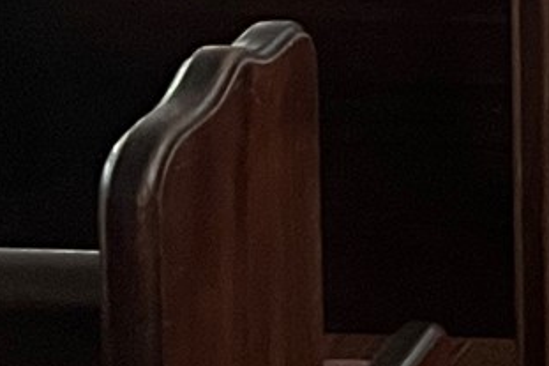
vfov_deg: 6.9
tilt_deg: -5.7
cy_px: -725
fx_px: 2713
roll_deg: +0.2
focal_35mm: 178
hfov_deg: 10.0
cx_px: 1335
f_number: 1.5
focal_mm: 5.7
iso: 640
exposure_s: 1/30
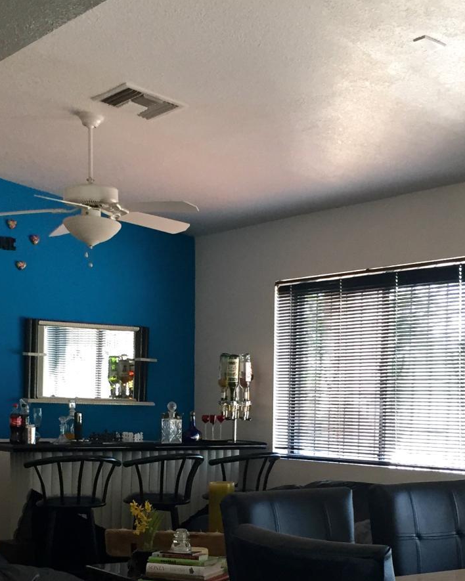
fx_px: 1101
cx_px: 184
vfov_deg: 29.0
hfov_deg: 23.8
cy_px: 455
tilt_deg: -2.5
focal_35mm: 64
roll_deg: +0.5
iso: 50
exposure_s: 1/30
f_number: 2.2
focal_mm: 4.15
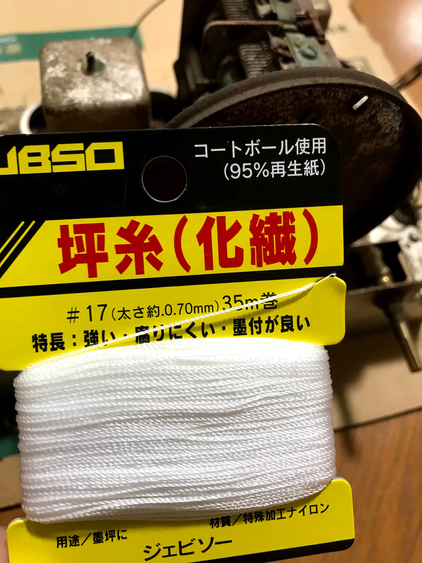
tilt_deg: -60.8
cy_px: 282
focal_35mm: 28
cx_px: 211
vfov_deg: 63.4
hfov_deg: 49.7
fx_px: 455
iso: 50
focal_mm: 3.99
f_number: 1.8
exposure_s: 1/17
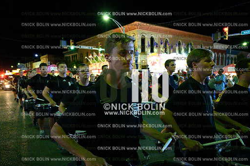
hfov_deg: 67.3
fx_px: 187
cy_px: 92
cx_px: 134
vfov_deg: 47.8
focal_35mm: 27
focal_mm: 24
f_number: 4
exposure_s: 1/400
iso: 32000
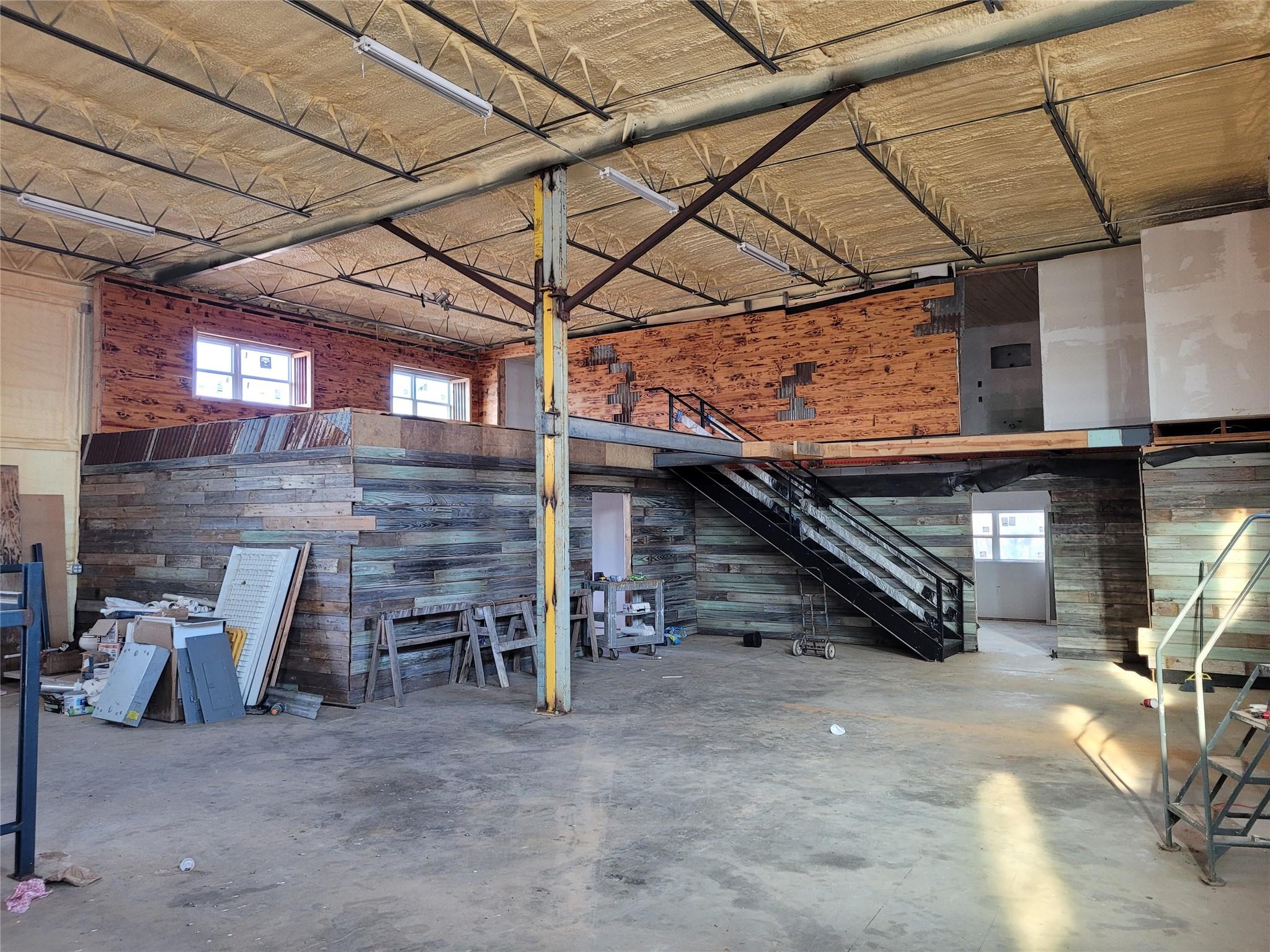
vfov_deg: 53.1
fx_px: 954
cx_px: 635
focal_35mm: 26
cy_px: 476
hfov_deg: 67.3
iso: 250
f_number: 1.8
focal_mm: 5.4
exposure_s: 1/60
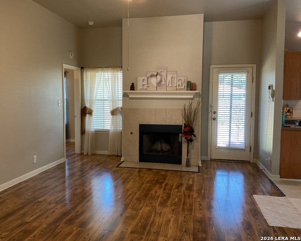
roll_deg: -0.9
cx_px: 137
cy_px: 118
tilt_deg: -3.4
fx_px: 276
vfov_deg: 47.2
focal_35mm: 31
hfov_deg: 57.1
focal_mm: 3
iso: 100
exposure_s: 1/60
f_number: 1.8
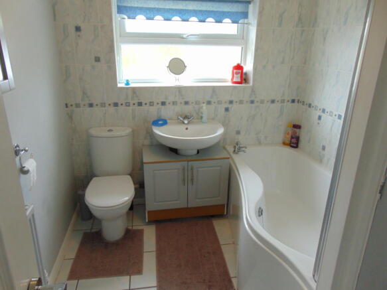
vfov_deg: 54.9
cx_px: 194
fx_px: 279
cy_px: 145
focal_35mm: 25
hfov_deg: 69.4
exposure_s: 1/30
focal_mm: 4.5
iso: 160
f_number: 3
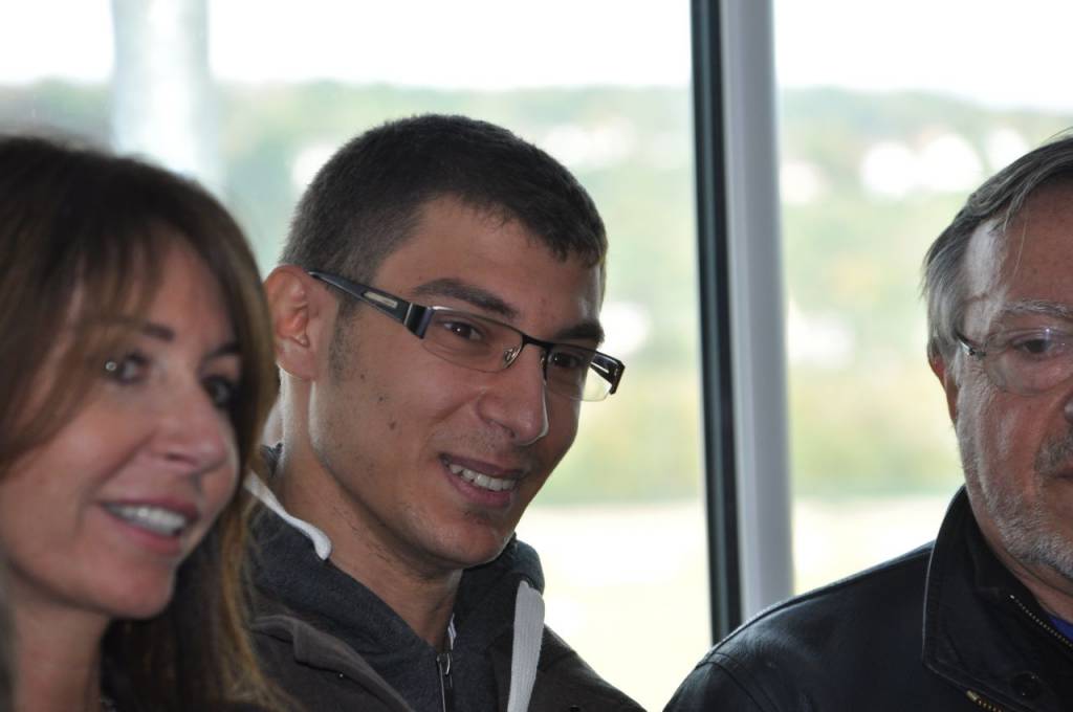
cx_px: 536
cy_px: 356
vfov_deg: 4.6
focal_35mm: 300
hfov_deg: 6.9
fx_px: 8930
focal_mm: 200
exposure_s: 1/125
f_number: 6.3
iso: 400
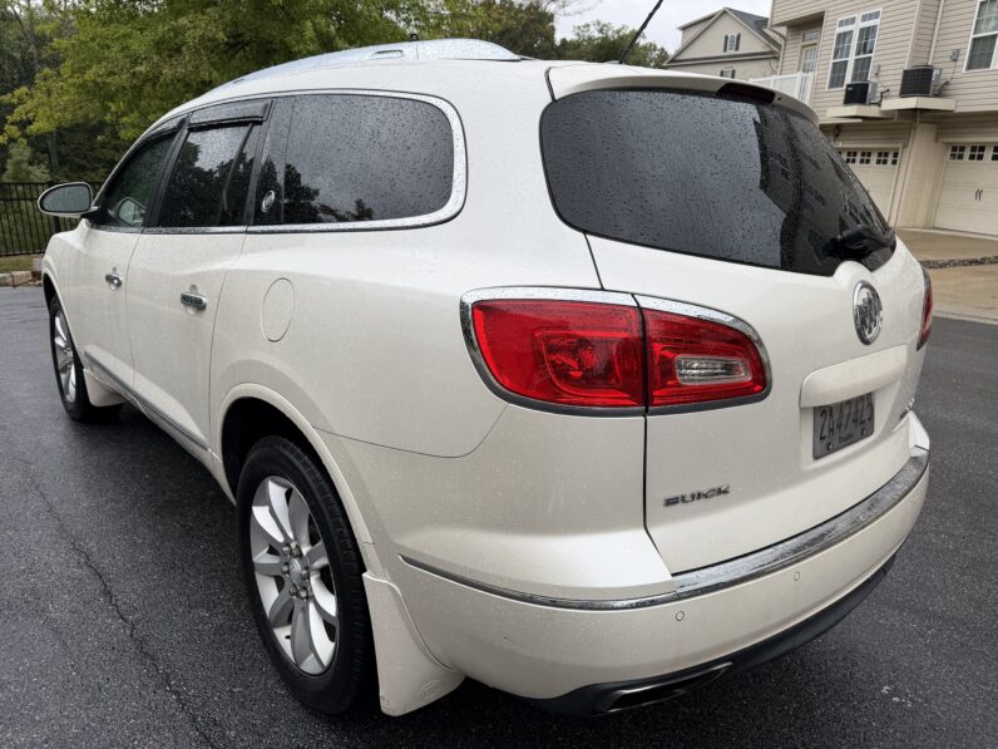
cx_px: 499
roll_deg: -2.5
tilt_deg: -17.2
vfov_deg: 56.8
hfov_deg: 71.6
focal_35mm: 24
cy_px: 374
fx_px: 692
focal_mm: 6.76
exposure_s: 1/450
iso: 80
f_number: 1.78
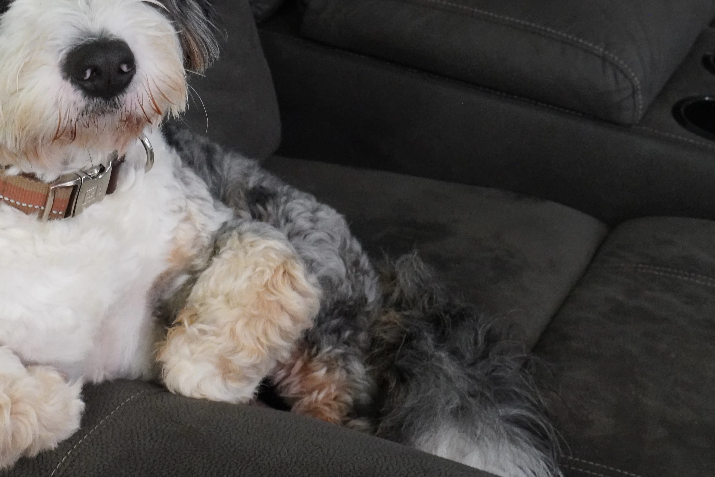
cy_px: 141
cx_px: 188
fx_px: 1544
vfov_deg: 17.5
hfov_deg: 25.8
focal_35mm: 78
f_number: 8
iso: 6400
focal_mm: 35
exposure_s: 1/25
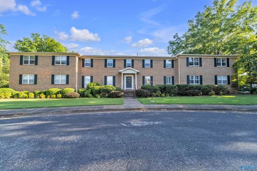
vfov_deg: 81.2
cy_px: 86
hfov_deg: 104.3
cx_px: 128
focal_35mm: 14
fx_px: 100
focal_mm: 14
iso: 100
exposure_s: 1/40
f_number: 9
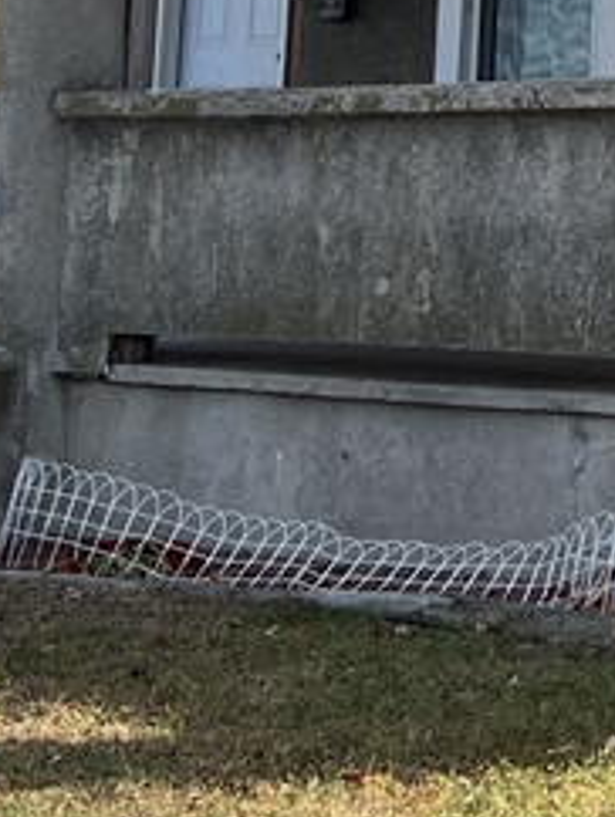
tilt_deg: +10.3
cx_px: 1034
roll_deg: +0.2
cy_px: -378
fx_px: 2601
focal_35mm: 110
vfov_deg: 16.4
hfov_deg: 12.5
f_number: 1.5
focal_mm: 5.7
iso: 50
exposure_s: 1/1224
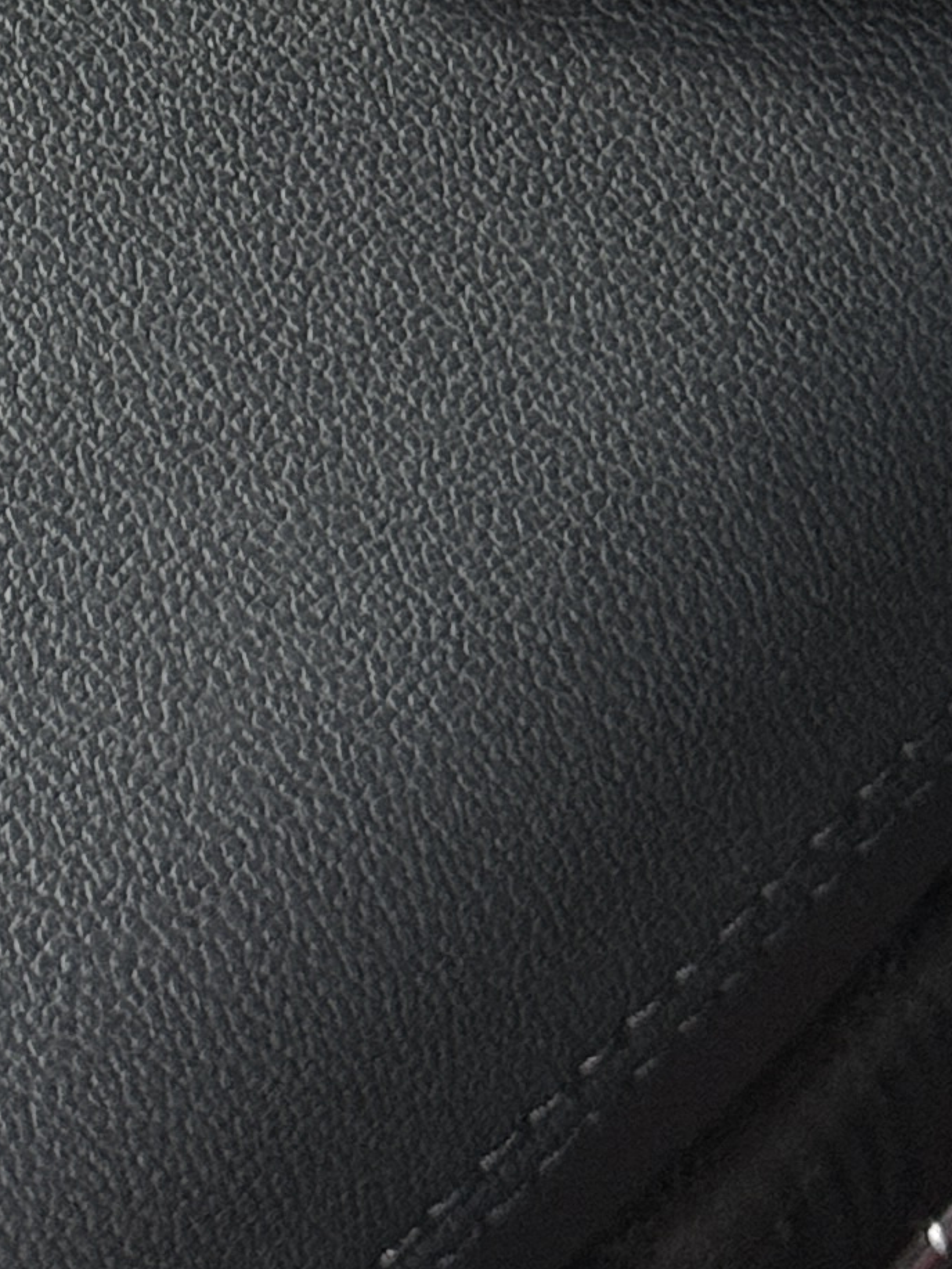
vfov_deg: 8.7
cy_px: -1486
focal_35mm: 211
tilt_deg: -48.0
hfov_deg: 7.0
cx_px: -356
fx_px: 7735
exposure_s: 1/60
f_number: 1.78
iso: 200
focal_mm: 6.76
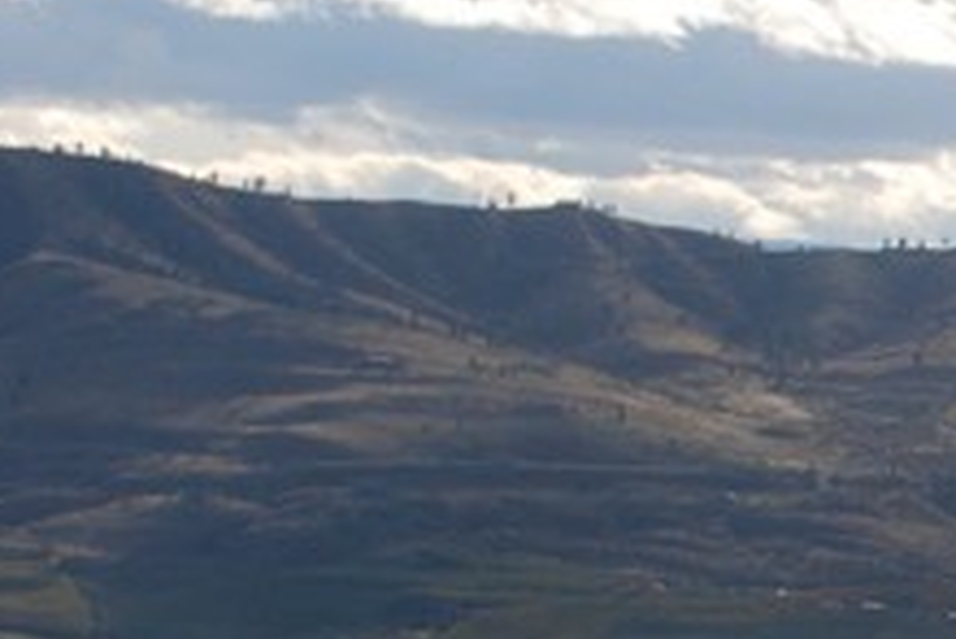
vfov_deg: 5.3
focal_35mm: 258
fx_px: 6868
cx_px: 2184
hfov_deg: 7.5
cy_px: 630
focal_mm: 35
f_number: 8
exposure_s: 1/250
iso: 200
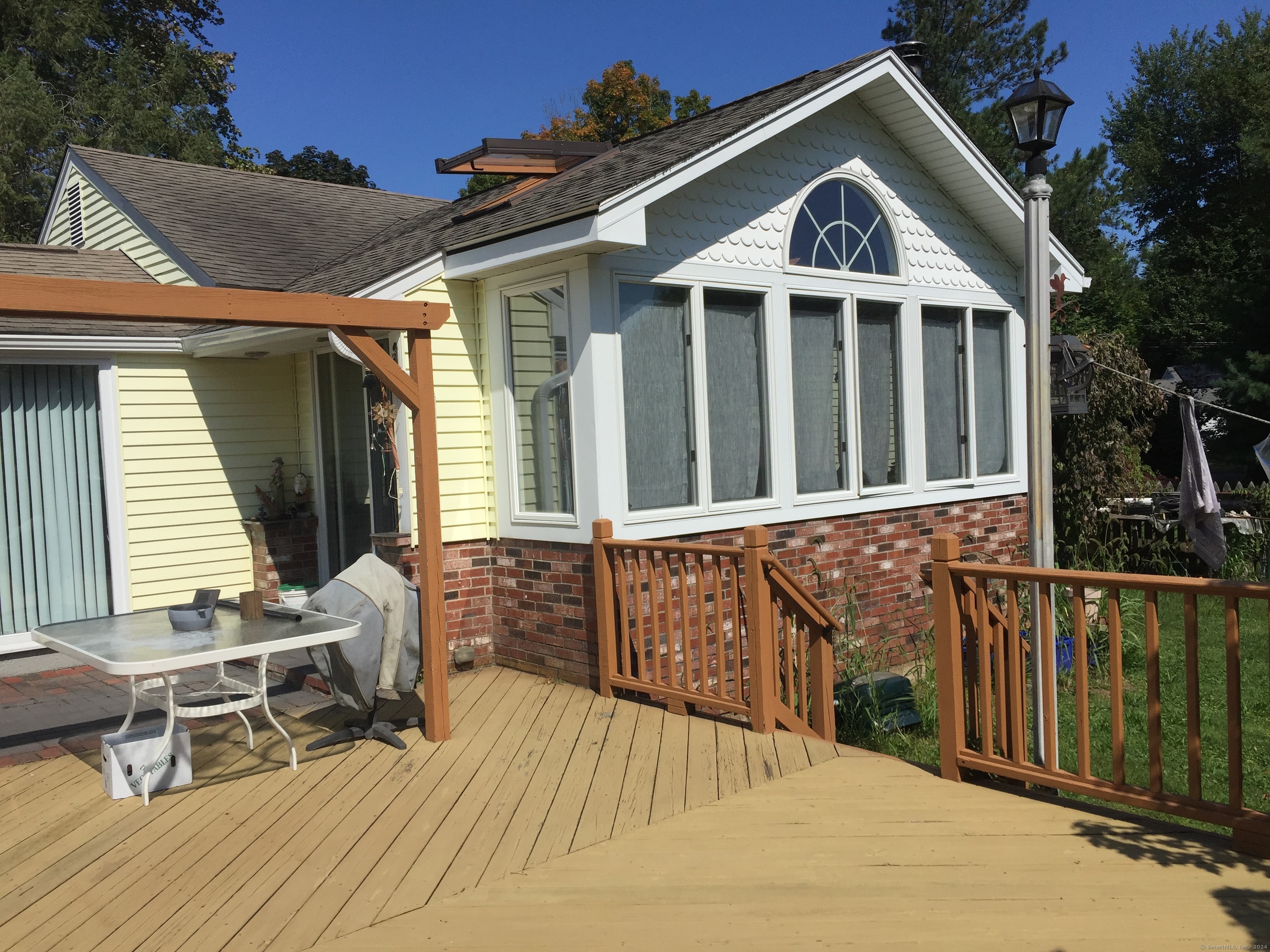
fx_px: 1064
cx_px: 635
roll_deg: +3.4
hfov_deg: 61.7
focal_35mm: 29
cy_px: 476
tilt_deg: -2.8
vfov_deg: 48.2
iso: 32
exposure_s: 1/4405
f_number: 2.2
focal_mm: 4.15
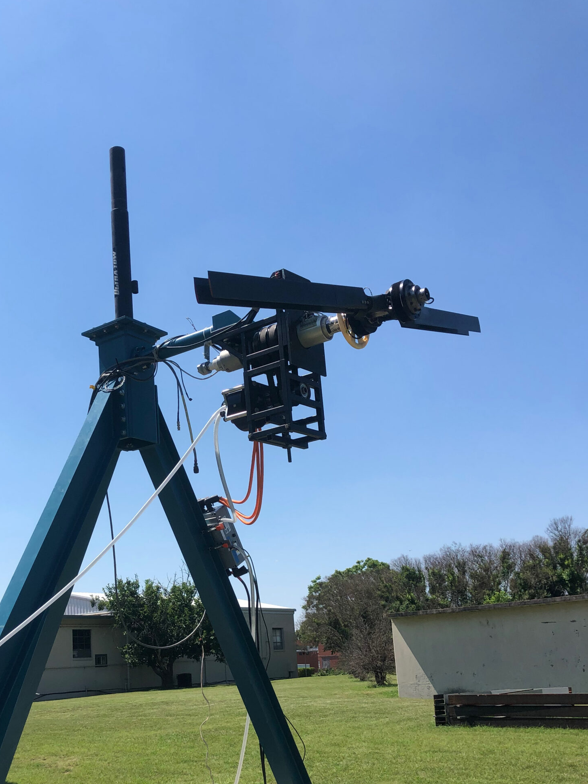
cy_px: 514
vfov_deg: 49.4
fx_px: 838
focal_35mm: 37
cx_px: 212
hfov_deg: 38.4
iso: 25
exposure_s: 1/2667
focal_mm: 3.99
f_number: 1.8
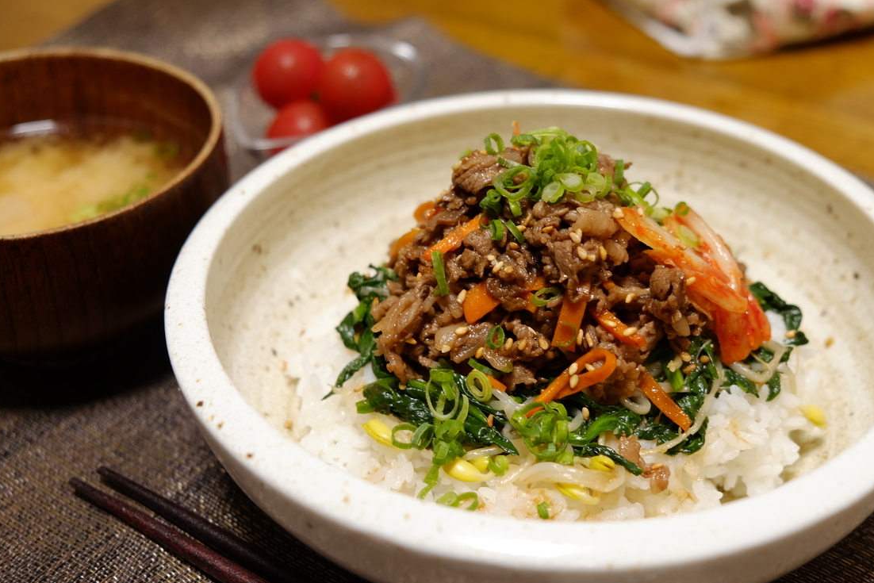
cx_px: 469
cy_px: 303
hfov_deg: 40.3
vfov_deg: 27.5
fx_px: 1190
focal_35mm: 49
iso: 200
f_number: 3.6
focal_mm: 30.2
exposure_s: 1/8
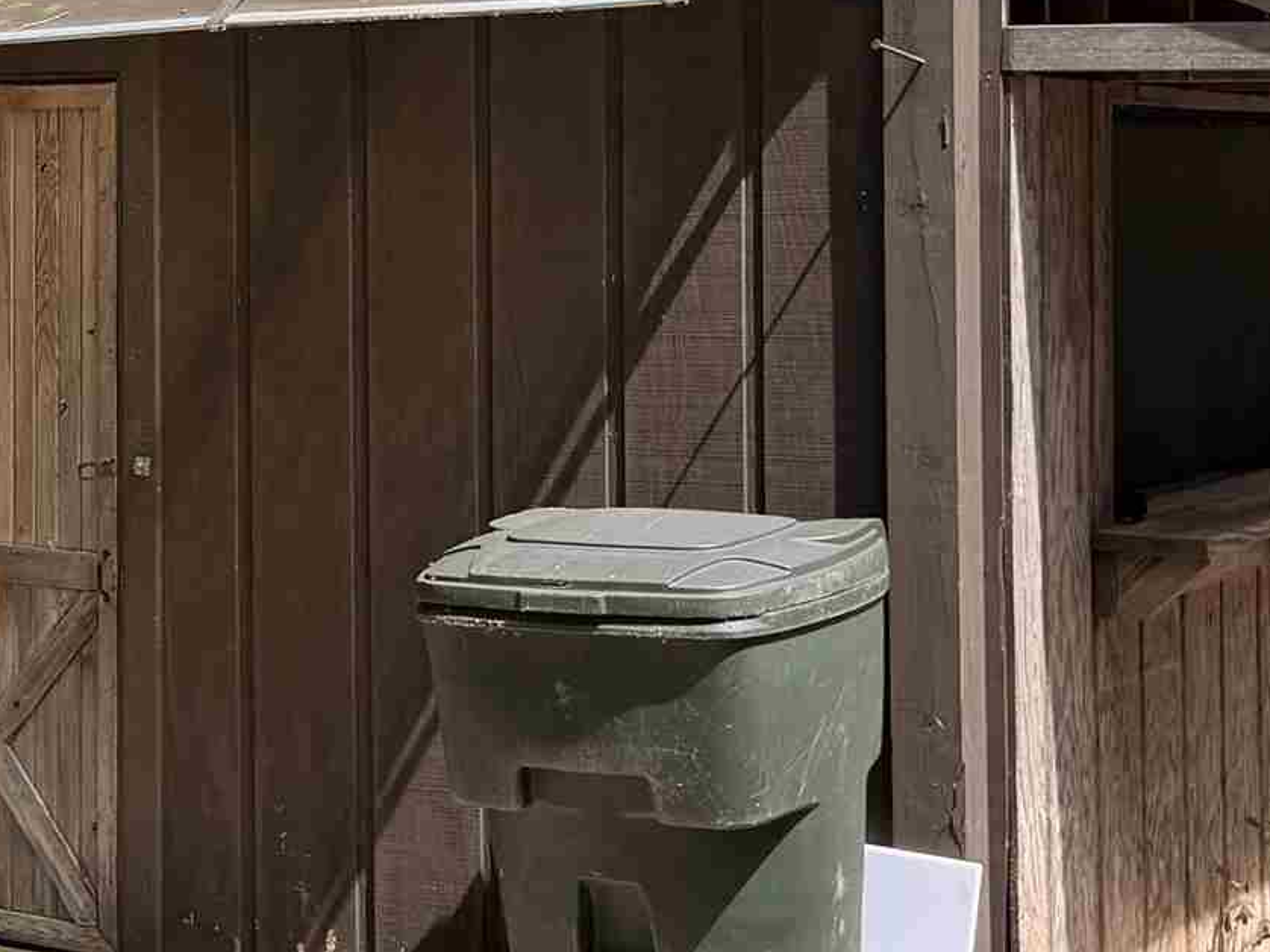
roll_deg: +0.2
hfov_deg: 21.4
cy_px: 153
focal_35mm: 88
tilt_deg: +1.1
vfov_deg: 16.6
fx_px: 3228
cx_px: -41
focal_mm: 6.76
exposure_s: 1/1901
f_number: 1.78
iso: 80
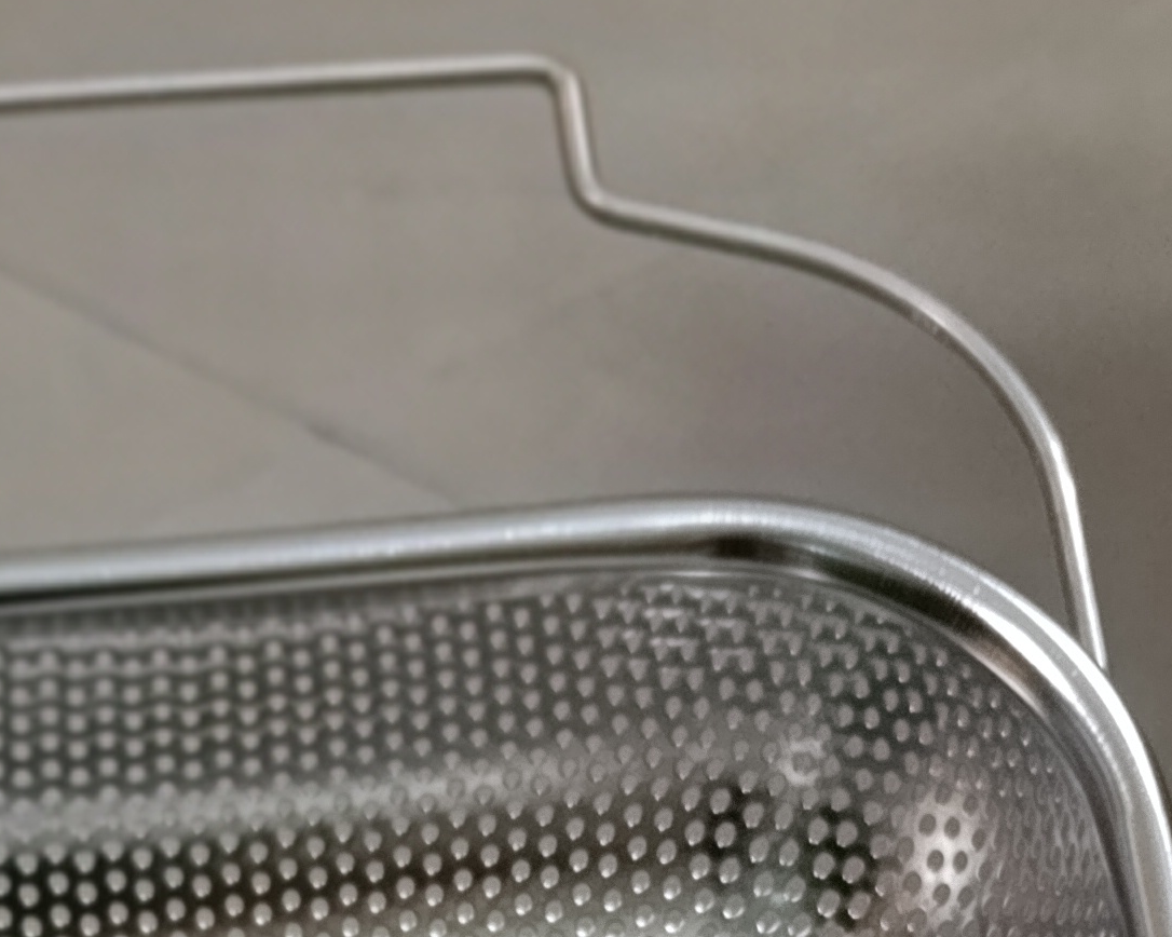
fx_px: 5860
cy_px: 1931
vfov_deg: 8.6
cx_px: 368
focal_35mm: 169
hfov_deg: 11.4
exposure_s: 1/50
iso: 800
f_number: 1.6
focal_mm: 6.14
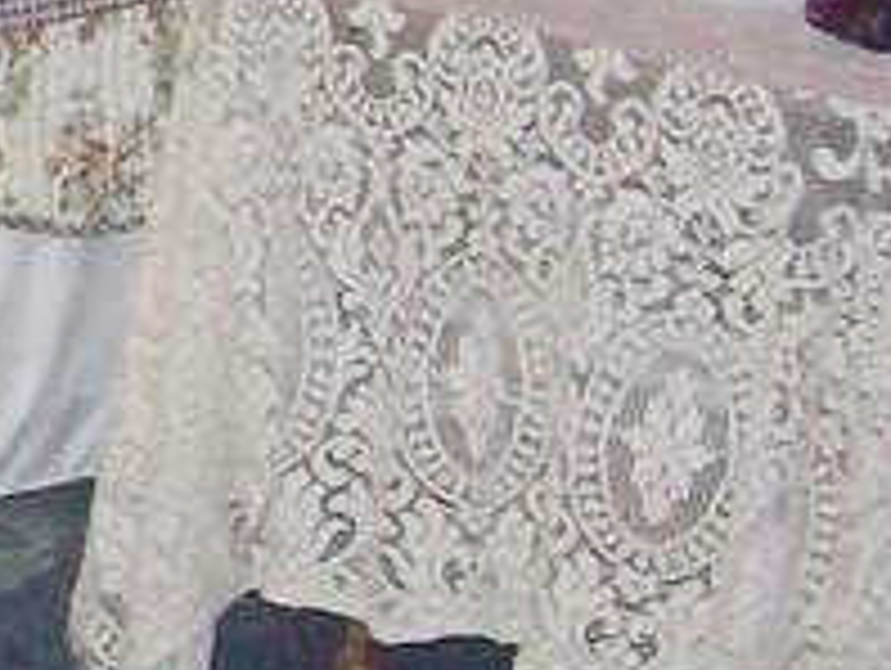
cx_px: -1354
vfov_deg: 8.0
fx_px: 4793
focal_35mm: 186
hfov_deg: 9.3
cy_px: -22
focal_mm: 6
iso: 200
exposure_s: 1/64
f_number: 2.7
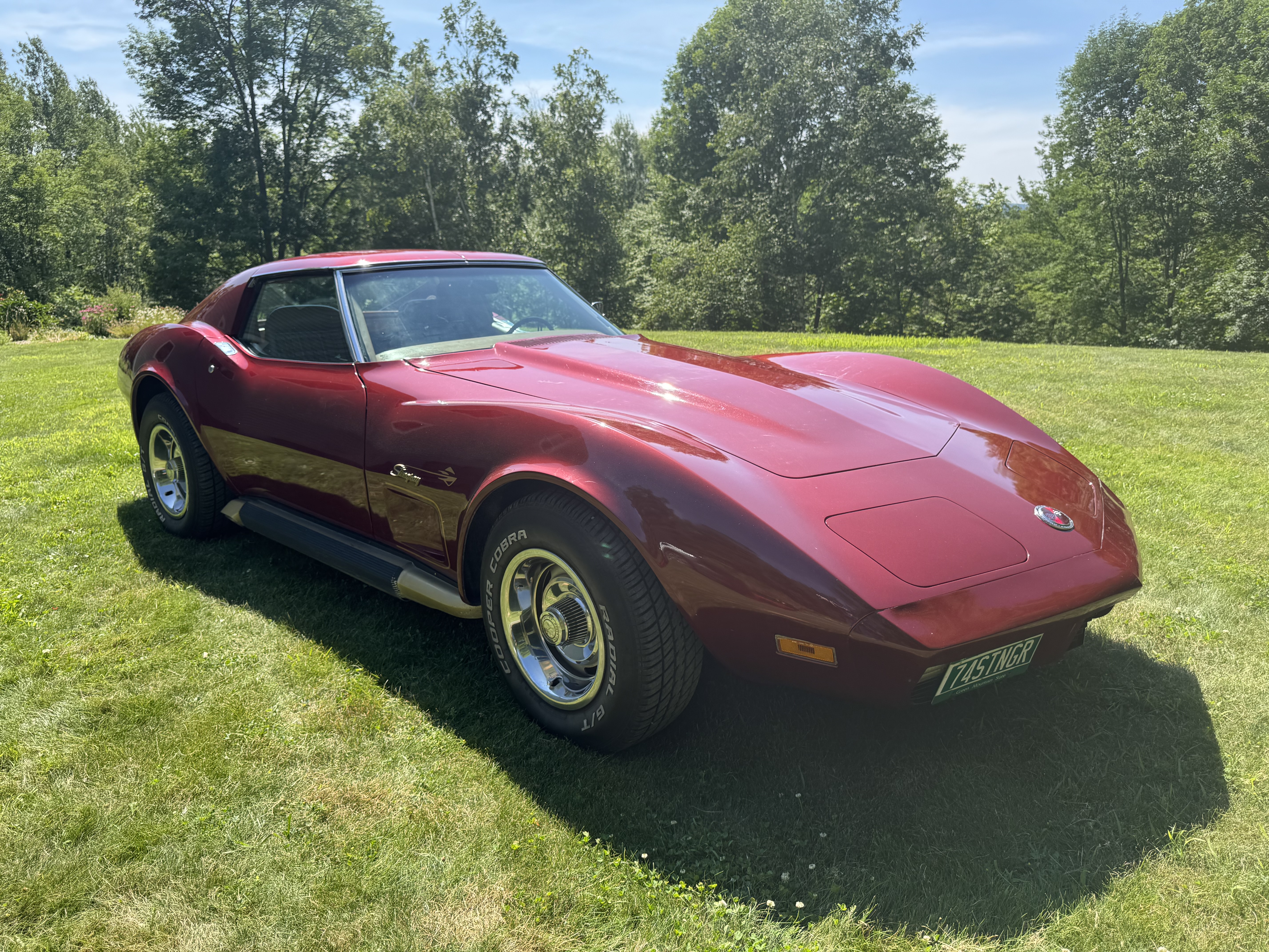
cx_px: 634
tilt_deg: -13.7
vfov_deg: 56.8
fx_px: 880
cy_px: 476
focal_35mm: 24
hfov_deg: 71.6
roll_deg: +3.6
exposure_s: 1/1637
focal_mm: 6.76
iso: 80
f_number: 1.78
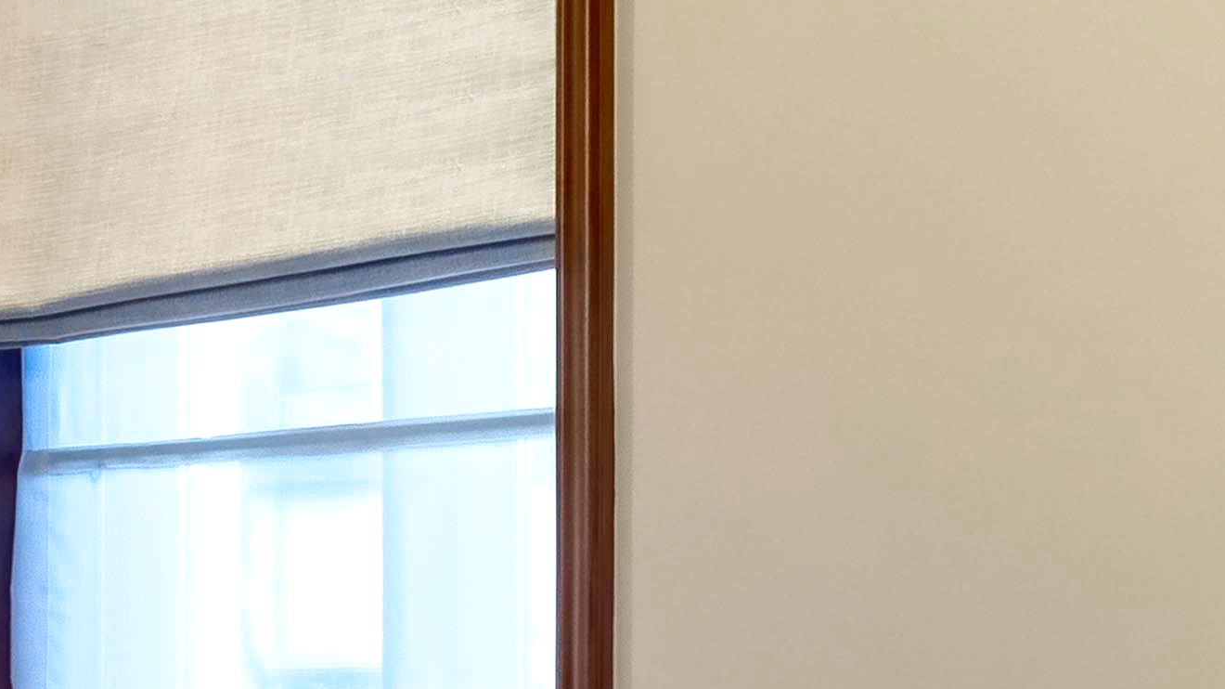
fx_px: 3475
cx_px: 53
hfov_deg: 19.5
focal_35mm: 107
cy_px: 821
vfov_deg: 11.1
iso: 1000
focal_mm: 17
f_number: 14
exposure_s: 1/25
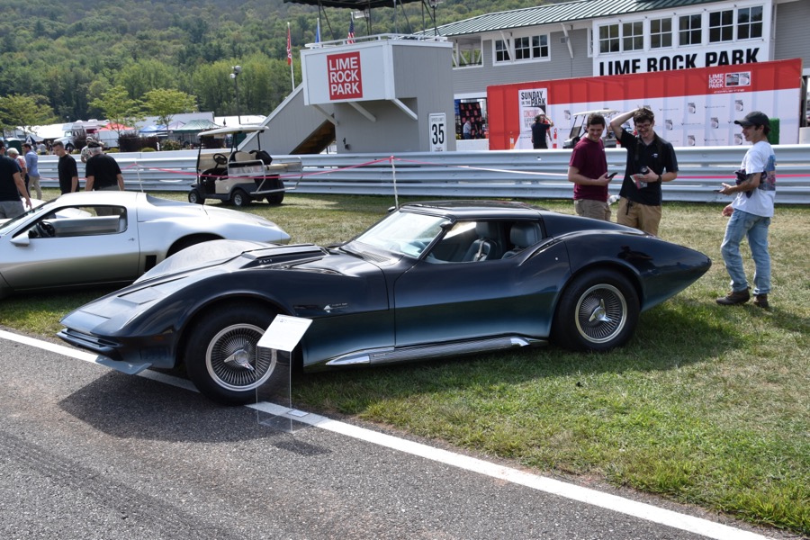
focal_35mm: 33
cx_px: 405
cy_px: 270
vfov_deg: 40.0
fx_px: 742
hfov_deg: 57.2
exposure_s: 1/320
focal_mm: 22
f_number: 9
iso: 200
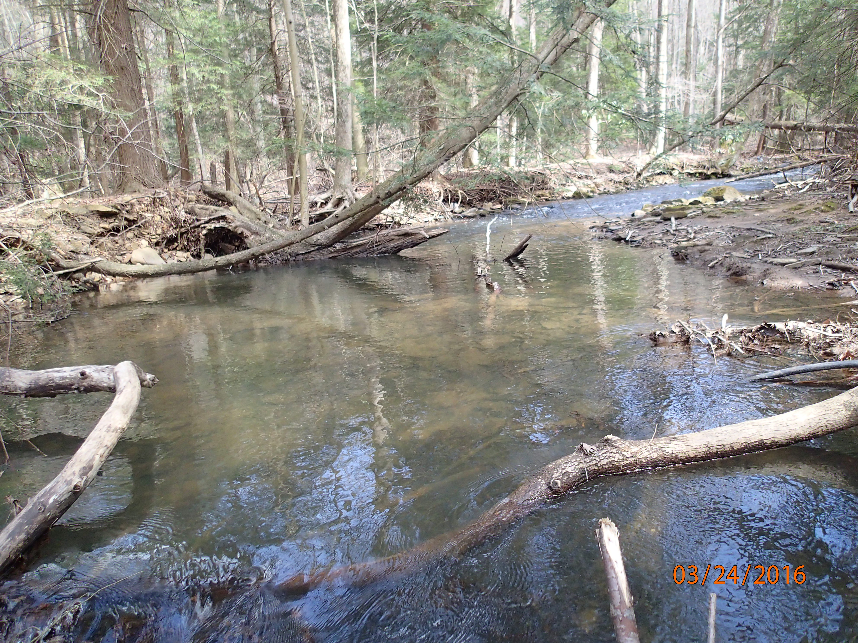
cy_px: 322
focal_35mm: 25
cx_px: 429
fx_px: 620
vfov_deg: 54.9
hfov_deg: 69.4
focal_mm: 4.5
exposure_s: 1/500
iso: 400
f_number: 2
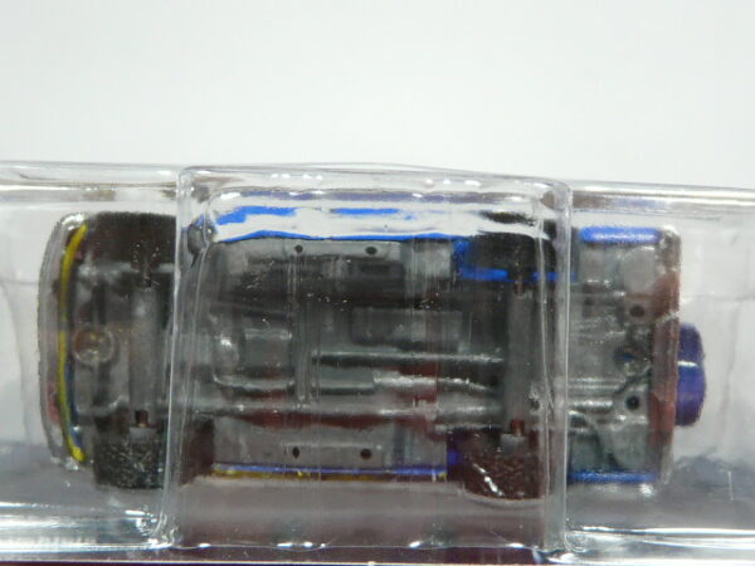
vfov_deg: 22.6
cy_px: 283
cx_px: 378
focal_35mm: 65
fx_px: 1418
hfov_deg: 29.8
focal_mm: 6.7
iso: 100
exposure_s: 1/40
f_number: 3.2
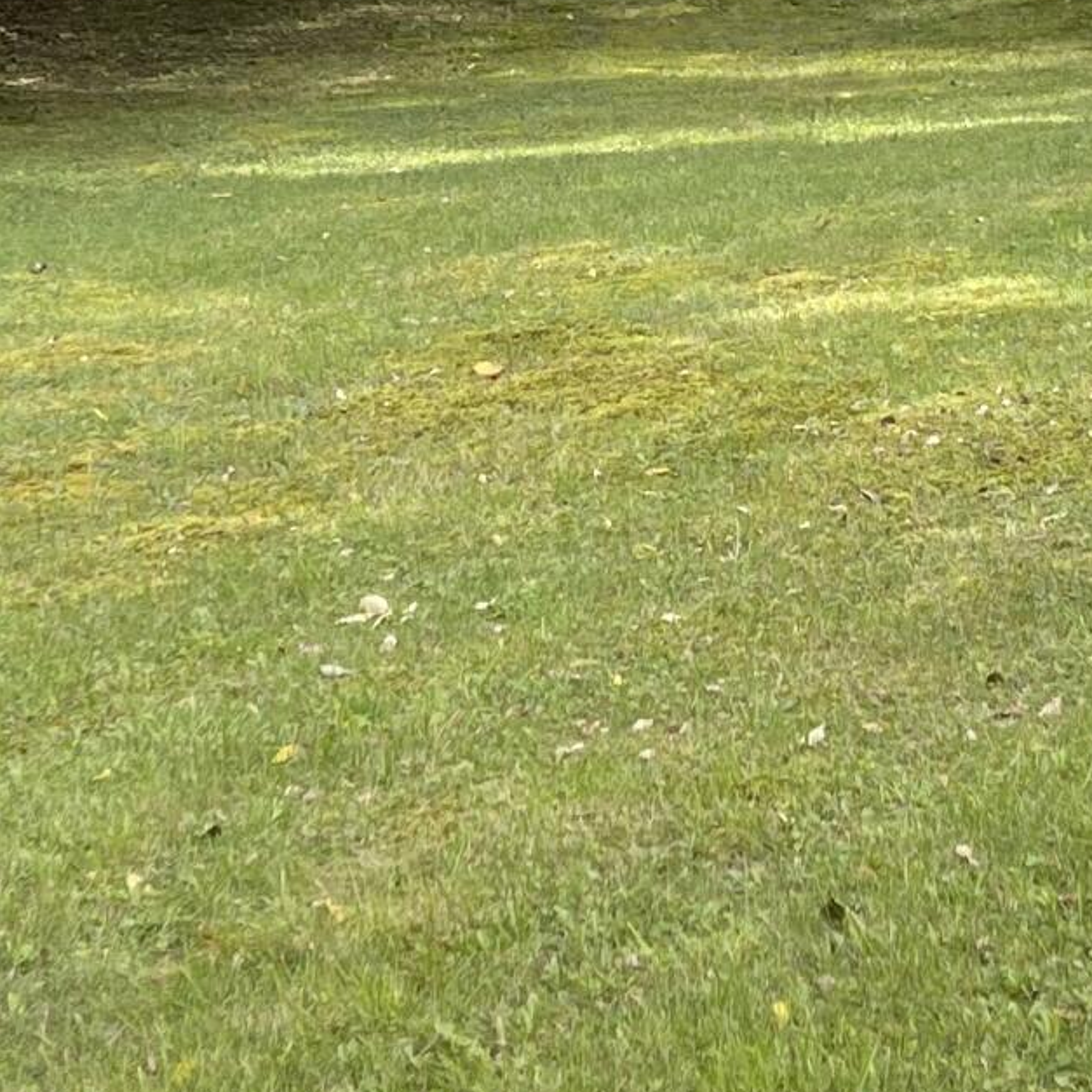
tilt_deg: +0.1
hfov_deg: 15.7
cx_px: 967
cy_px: -324
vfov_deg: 15.1
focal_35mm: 110
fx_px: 3926
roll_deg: -1.1
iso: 32
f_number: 1.6
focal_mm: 5.1
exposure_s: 1/190
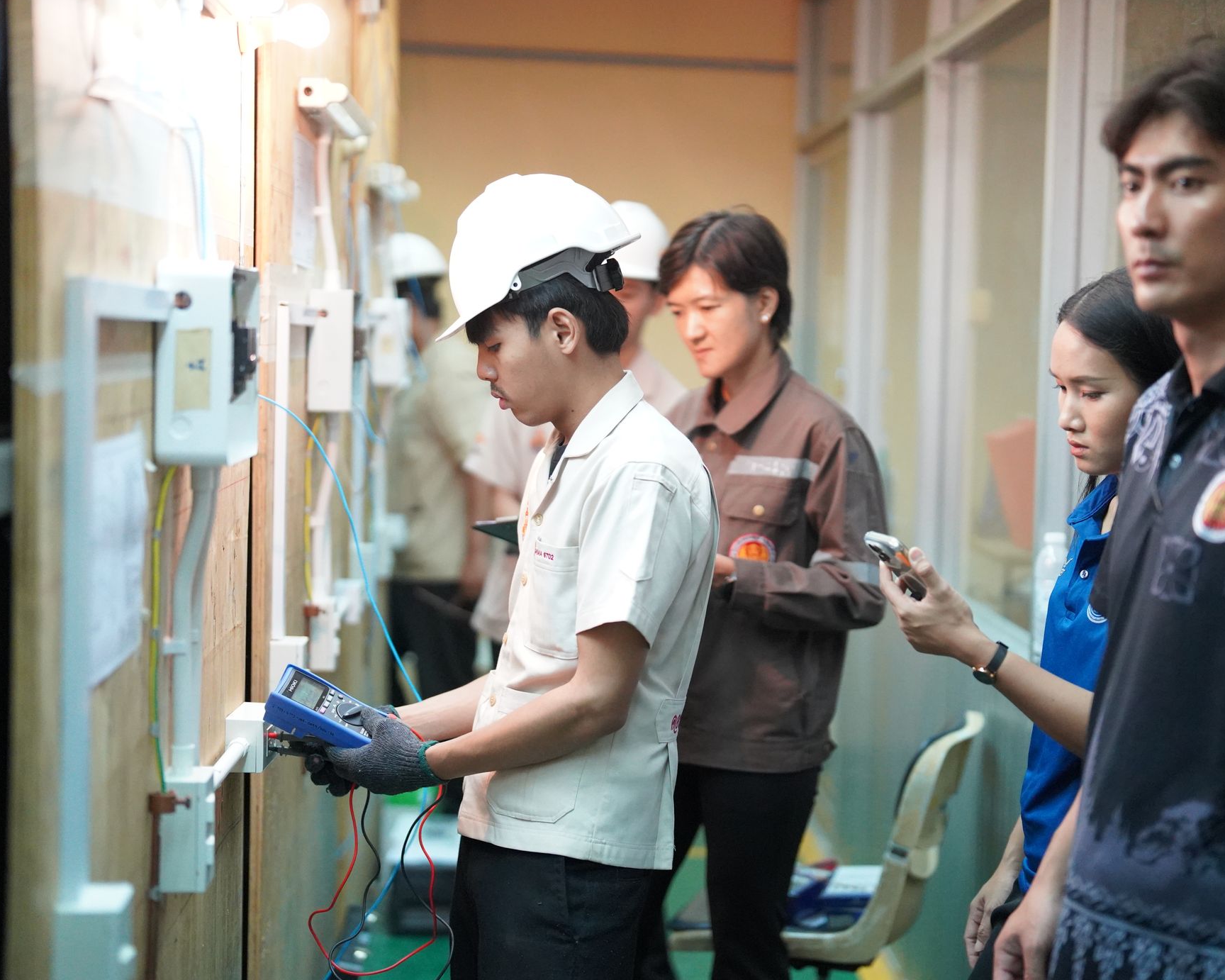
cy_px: 489
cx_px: 684
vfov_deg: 26.7
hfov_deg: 33.0
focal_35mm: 57
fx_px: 2066
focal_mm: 50
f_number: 1.2
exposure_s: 1/2500
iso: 6400
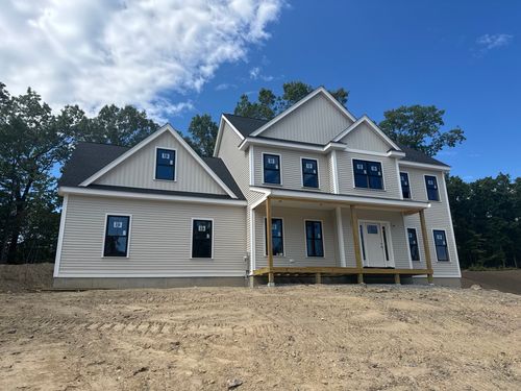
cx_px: 260
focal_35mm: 24
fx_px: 361
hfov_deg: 71.6
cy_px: 196
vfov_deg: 56.8
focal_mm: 6.76
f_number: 1.78
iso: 80
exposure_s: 1/4310
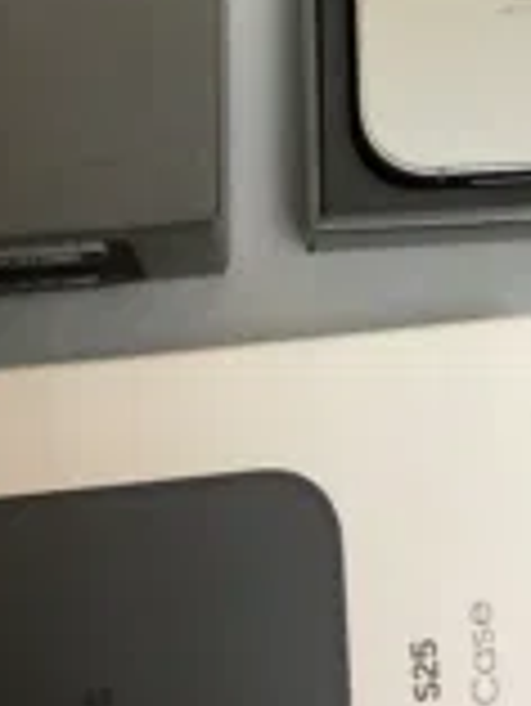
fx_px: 1511
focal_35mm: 74
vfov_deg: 24.0
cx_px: 576
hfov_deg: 19.2
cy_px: -139
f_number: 1.8
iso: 200
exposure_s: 1/50
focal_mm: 3
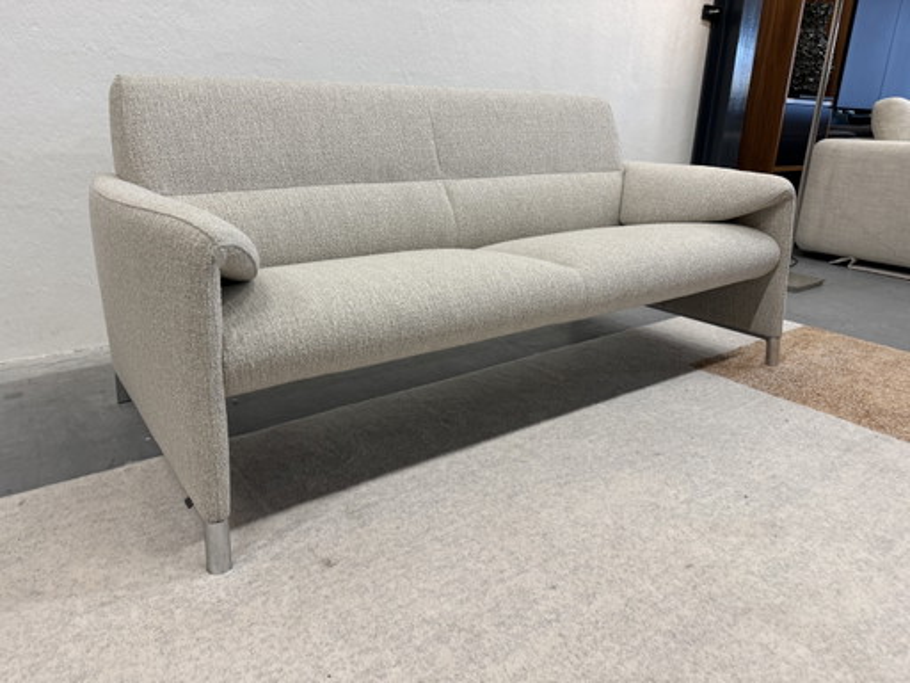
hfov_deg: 71.6
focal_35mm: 24
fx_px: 631
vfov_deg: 56.8
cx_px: 455
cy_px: 342
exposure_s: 1/100
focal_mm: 6.76
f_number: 1.78
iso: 125
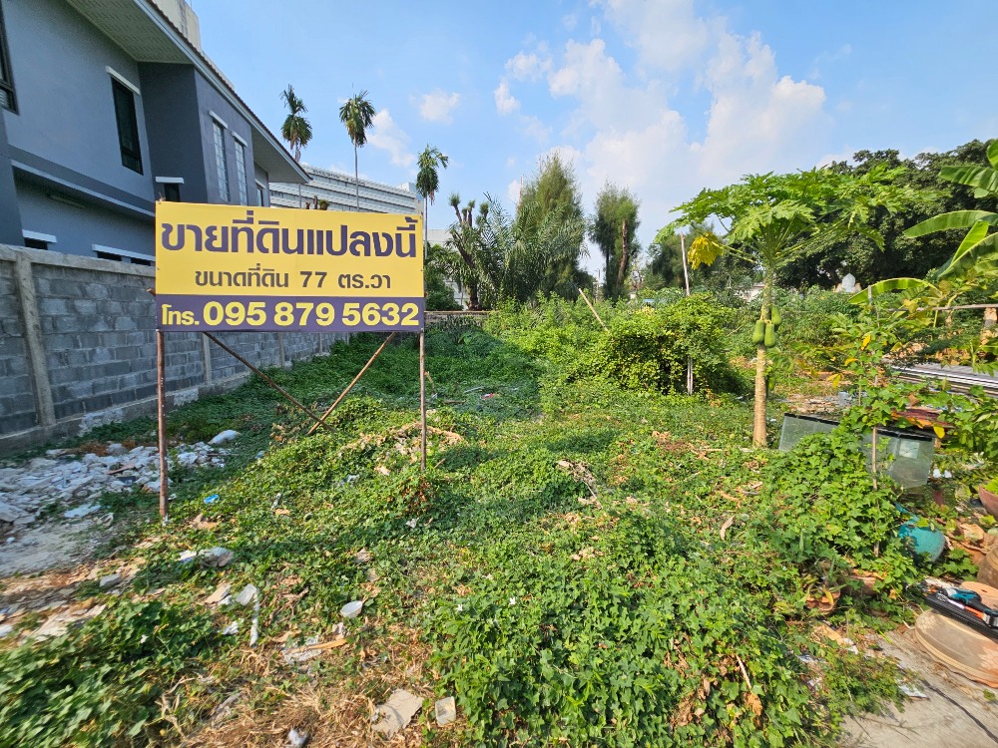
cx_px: 499
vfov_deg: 89.9
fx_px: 375
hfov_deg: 106.2
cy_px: 374
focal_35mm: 13
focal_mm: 2.2
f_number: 2.2
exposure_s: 1/1554
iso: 50
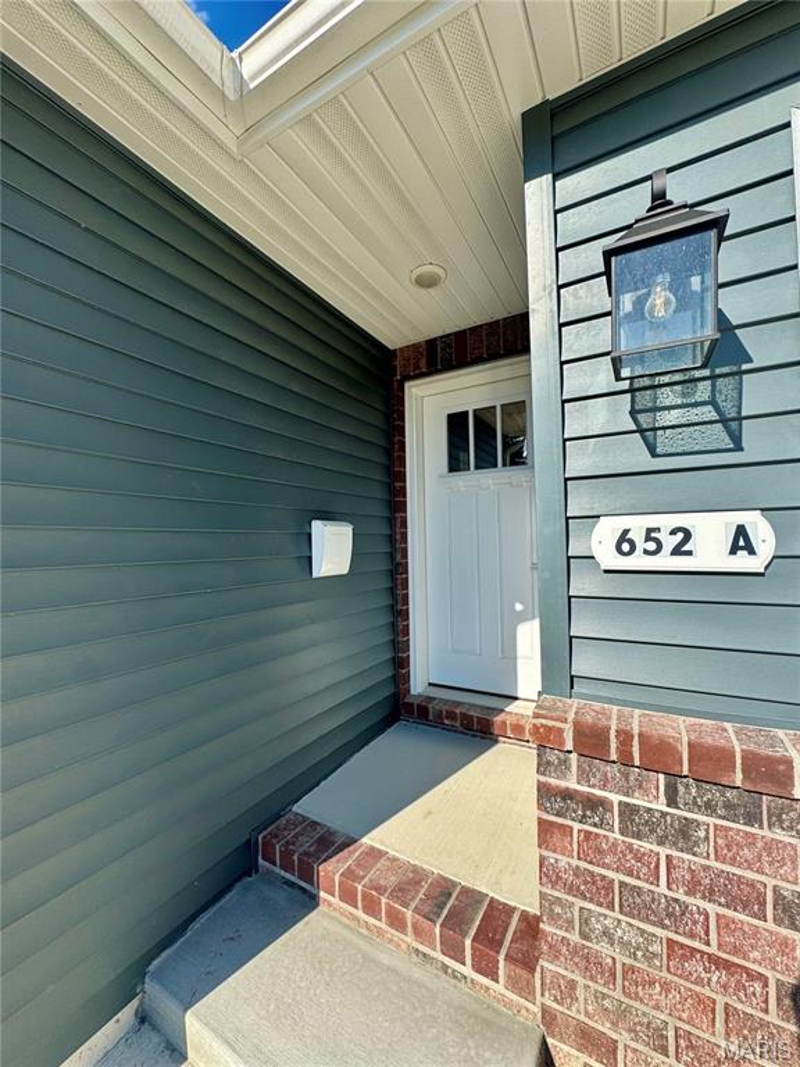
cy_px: 534
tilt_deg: +2.3
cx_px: 400
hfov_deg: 85.7
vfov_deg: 102.1
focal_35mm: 14
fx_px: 431
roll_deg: +1.9
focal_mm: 2.22
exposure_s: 1/980
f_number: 2.2
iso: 50
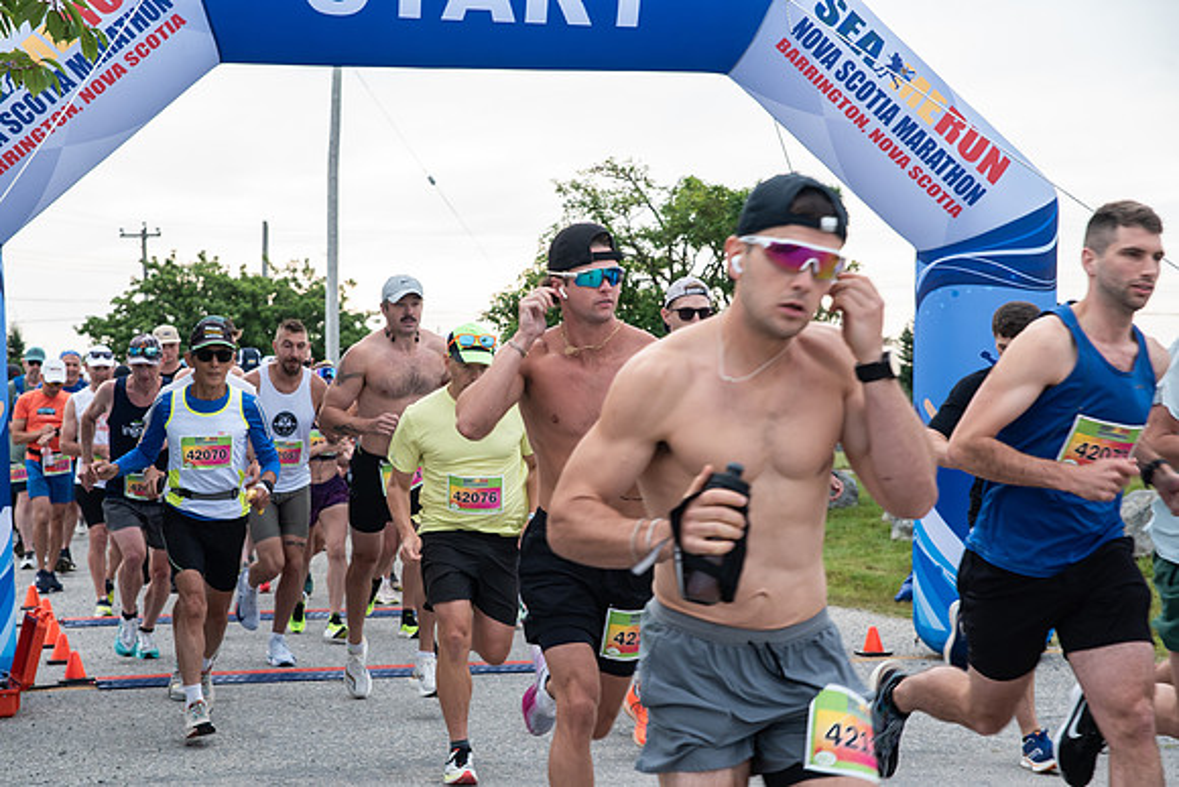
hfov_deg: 31.9
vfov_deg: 21.6
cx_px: 517
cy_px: 442
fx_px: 2061
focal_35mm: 63
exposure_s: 1/250
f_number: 5
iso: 800
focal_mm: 56
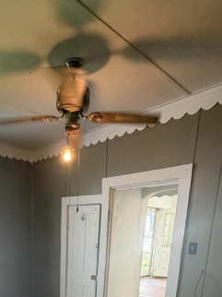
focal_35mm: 29
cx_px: 53
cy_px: 286
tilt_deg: -14.2
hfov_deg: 46.3
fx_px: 248
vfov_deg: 51.5
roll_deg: -0.6
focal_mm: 2.22
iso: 400
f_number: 2.2
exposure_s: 1/60
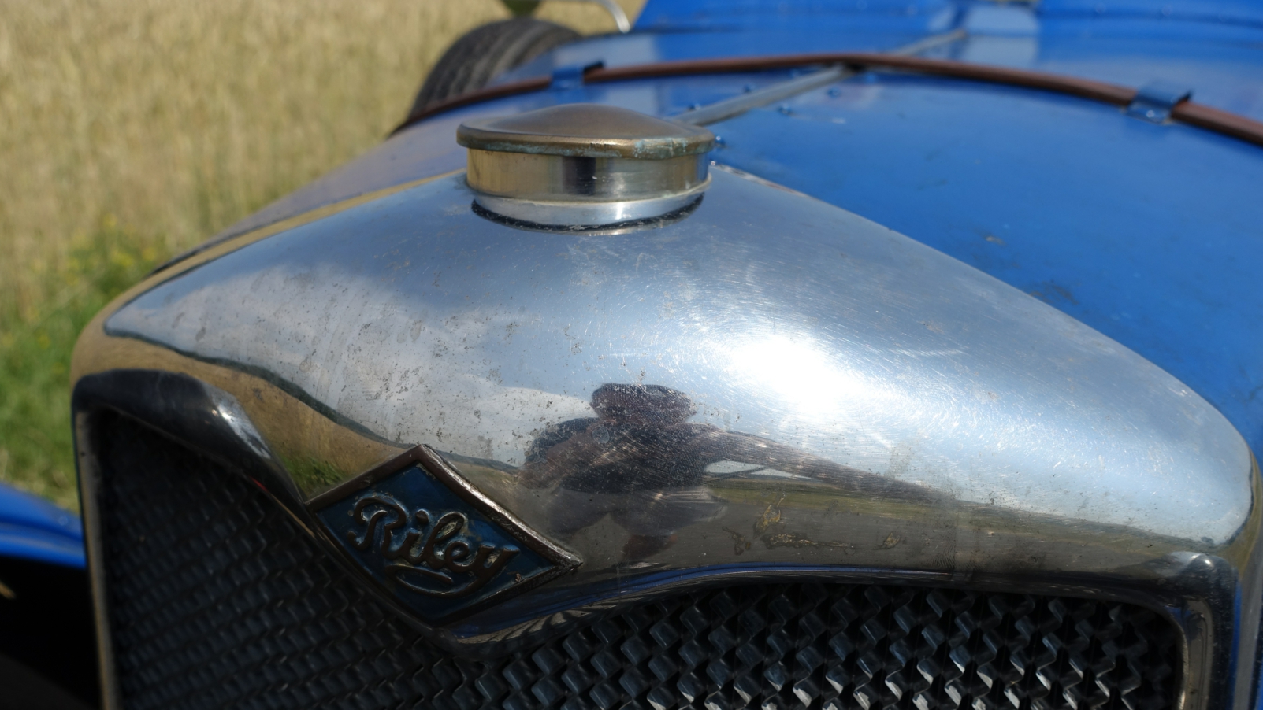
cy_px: 411
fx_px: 1206
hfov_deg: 55.3
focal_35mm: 36
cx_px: 633
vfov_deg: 32.8
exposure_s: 1/250
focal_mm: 12.35
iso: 125
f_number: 4
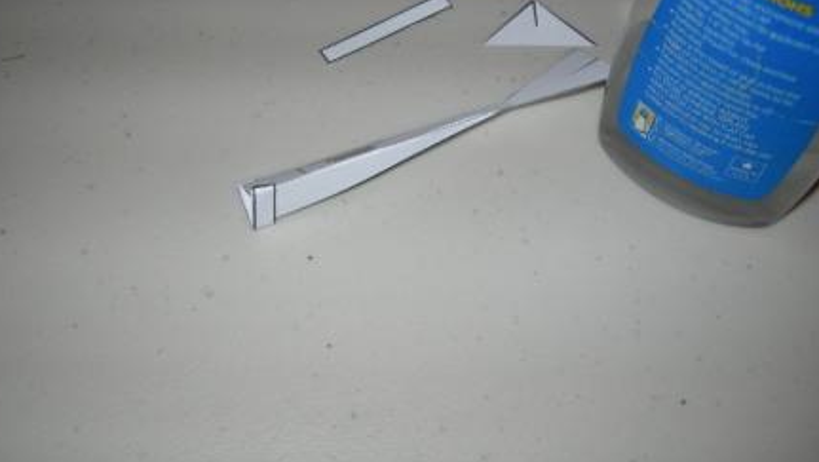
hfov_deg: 47.3
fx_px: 934
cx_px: 397
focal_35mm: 43
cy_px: 209
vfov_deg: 27.7
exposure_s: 1/60.1
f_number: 2.8
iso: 50
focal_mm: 7.8
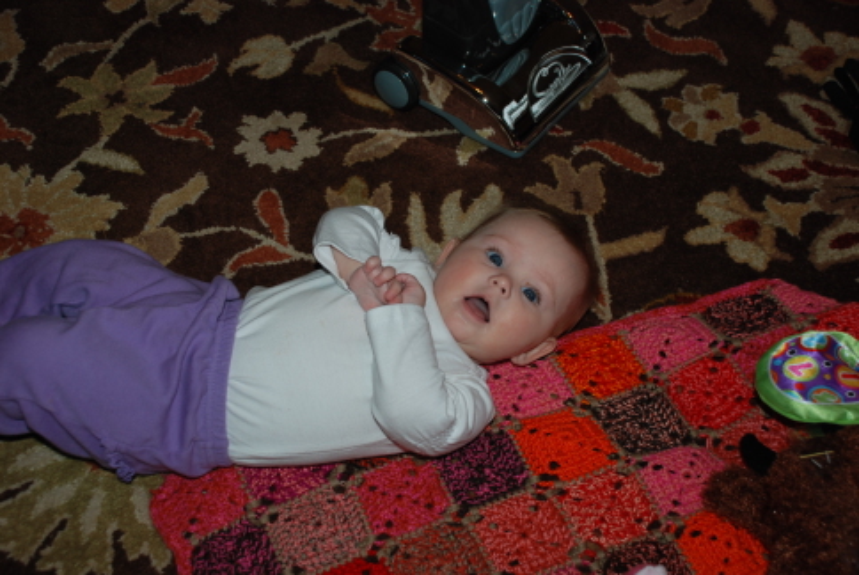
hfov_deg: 41.1
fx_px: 1147
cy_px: 288
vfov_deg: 28.2
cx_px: 430
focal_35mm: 48
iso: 200
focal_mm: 32
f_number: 4.2
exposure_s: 1/60
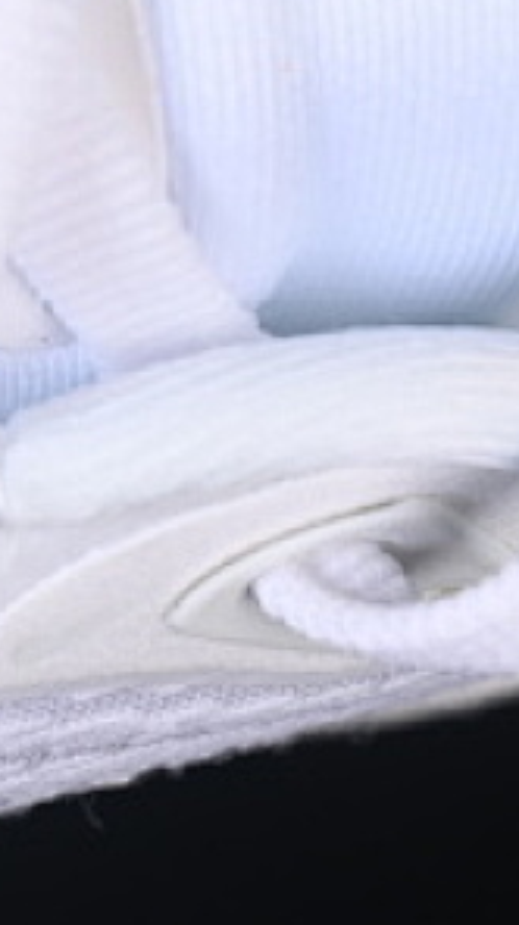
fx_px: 7038
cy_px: -19
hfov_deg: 4.2
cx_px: -260
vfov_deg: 7.5
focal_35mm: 287
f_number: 7.1
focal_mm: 50
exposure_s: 1/100
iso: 160
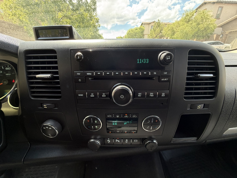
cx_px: 118
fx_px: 96
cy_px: 89
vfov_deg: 85.7
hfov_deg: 102.1
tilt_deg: -22.8
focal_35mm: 14
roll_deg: +0.2
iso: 100
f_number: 2.2
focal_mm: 2.22
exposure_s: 1/121
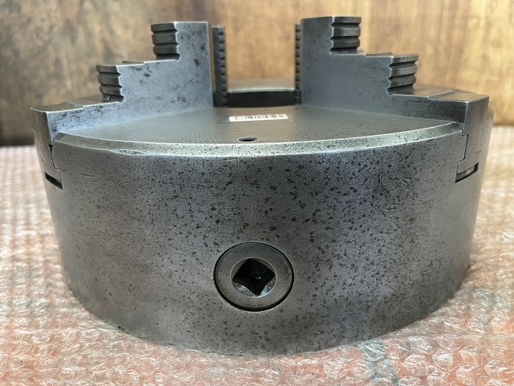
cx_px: 257
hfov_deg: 67.3
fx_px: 386
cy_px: 193
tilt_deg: -21.3
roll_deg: +2.9
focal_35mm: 26
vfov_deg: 53.1
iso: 200
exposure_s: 1/60
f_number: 1.6
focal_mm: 5.1
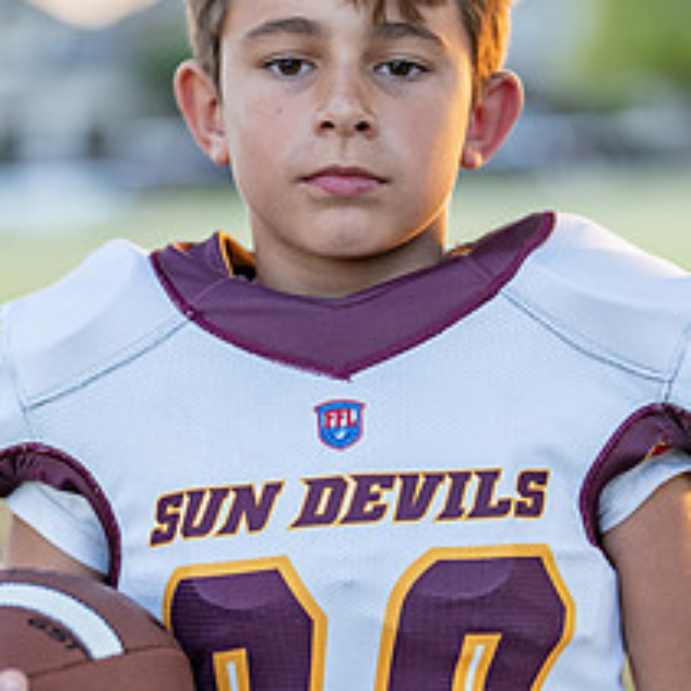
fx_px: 3026
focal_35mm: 134
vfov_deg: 13.0
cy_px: 418
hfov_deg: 13.0
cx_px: 410
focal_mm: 50
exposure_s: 1/500
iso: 160
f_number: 1.2
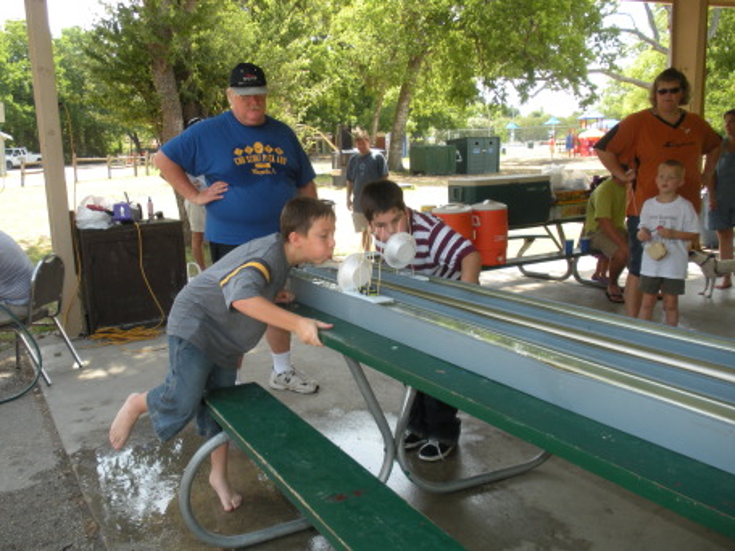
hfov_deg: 51.4
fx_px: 764
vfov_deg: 39.7
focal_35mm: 36
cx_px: 368
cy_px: 276
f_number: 3.5
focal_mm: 6.3
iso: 88
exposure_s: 1/152
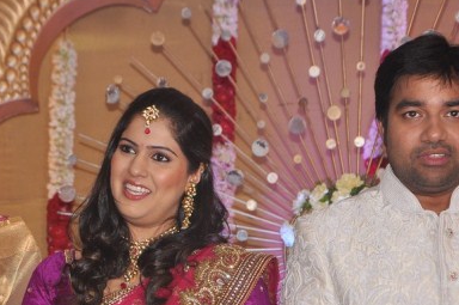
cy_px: 239
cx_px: 177
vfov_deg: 5.7
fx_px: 3043
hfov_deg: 8.6
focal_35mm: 239
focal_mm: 90
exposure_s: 1/125
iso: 400
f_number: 11
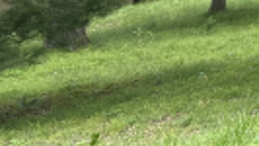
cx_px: 642
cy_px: -274
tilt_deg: -5.4
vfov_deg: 7.6
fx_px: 976
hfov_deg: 11.9
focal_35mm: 142
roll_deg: -0.2
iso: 40
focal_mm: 5.7
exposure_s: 1/237
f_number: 1.5
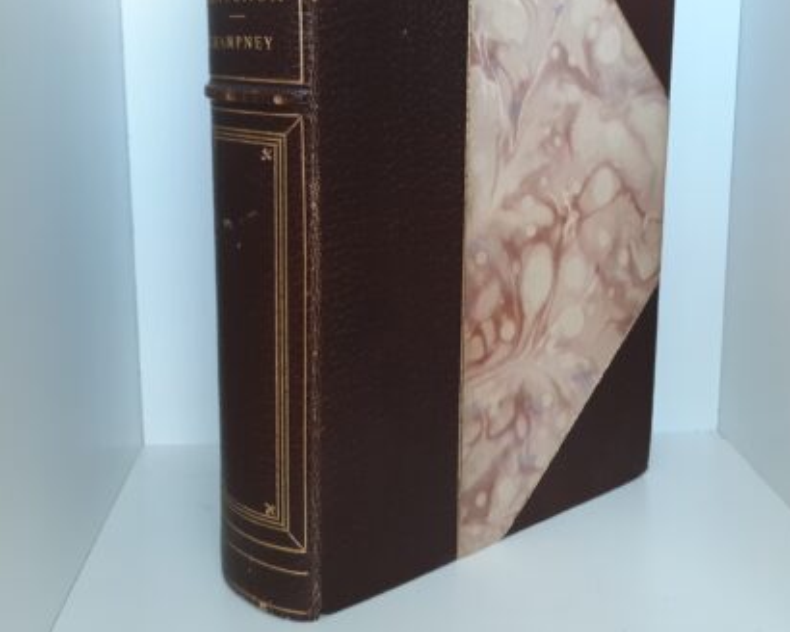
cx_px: 453
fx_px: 935
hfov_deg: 45.7
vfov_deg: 36.9
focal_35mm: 40
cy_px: 210
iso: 100
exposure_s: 1/50
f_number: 1.7
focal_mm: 3.7
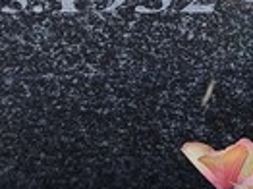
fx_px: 1073
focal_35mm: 147
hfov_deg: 13.4
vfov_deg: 9.7
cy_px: -127
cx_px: 199
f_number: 1.7
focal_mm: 5.31
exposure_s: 1/108
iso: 50
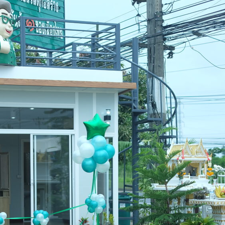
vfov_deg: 18.1
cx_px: 74
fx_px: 706
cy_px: 153
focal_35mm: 96
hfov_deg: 18.1
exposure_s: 1/4000
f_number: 1.4
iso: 200
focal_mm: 35
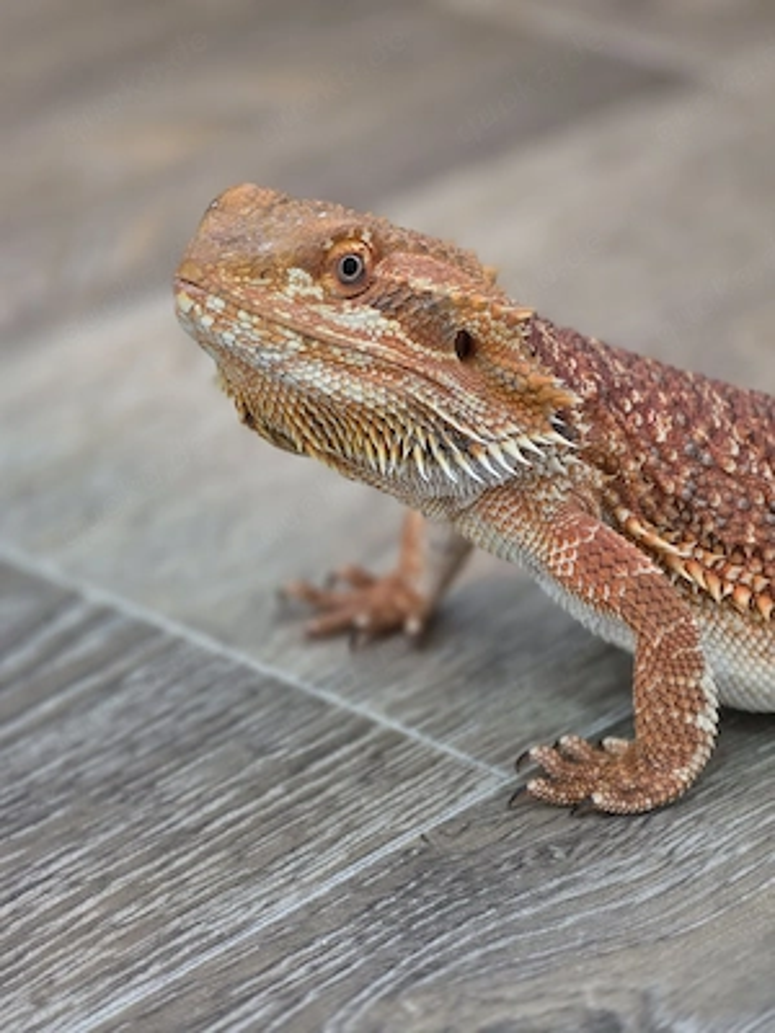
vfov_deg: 17.1
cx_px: 388
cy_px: 516
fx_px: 3433
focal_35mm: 115
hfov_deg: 12.9
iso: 1000
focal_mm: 18.6
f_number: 3.4
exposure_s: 1/33.4
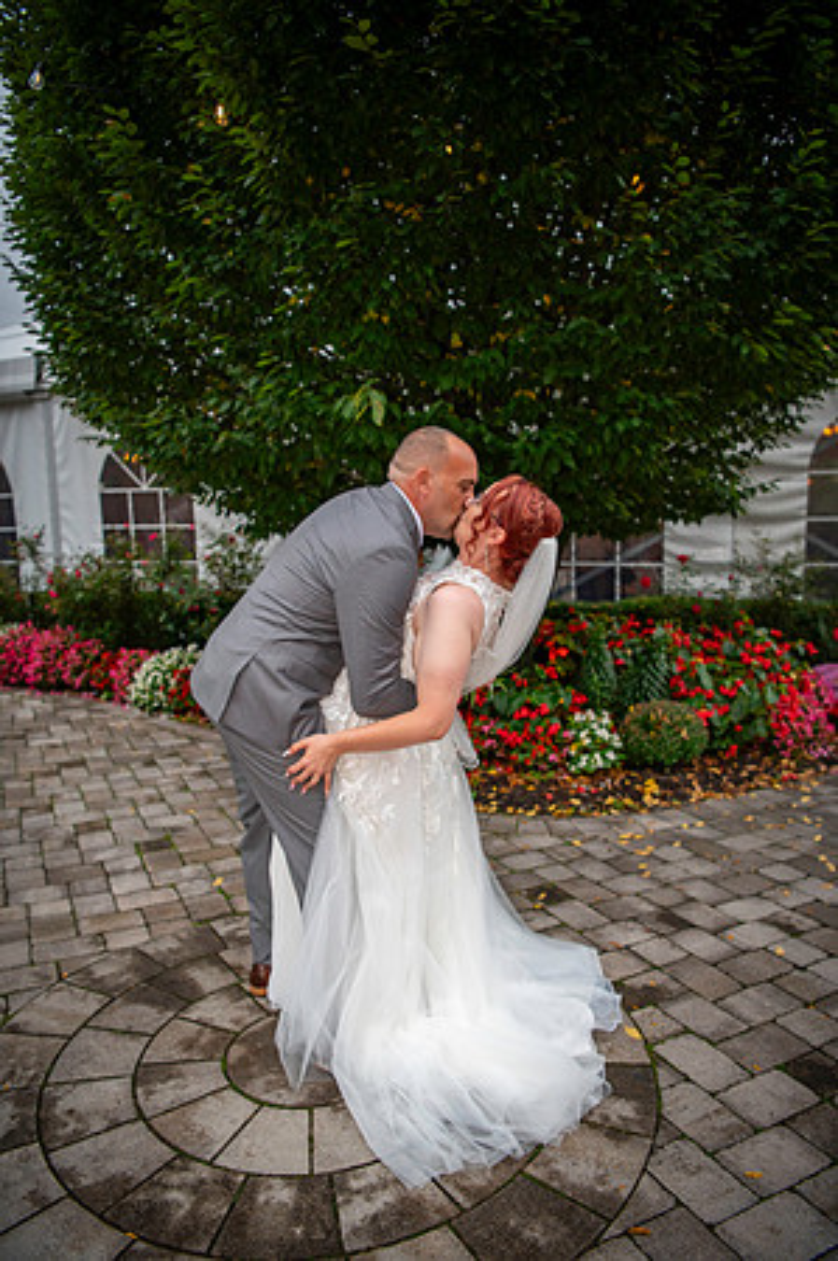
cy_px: 630
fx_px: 840
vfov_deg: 73.8
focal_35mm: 24
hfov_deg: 53.0
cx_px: 419
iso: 800
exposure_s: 1/800
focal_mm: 24
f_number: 2.8
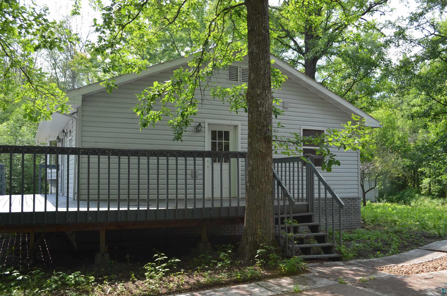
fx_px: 446
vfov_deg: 36.7
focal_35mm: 36
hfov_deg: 53.2
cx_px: 224
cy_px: 148
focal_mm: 24
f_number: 7.1
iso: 200
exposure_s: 1/200
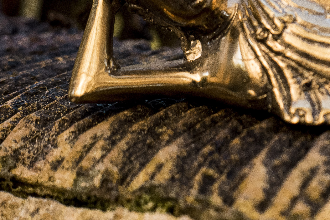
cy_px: -77
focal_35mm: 155
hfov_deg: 12.7
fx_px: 1421
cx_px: 449
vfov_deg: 8.7
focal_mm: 50
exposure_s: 1/1000
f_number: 4.5
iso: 1400
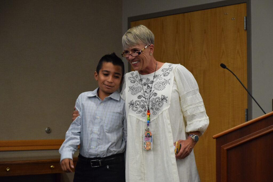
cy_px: 91
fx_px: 796
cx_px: 136
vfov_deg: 13.0
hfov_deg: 19.5
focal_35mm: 105
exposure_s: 1/200
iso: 3200
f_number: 5.3
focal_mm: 70
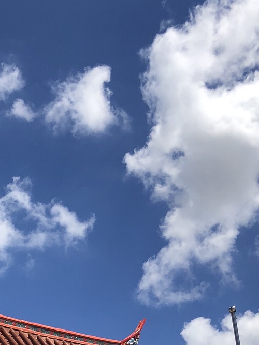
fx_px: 838
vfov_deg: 22.2
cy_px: 360
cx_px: 1
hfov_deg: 17.2
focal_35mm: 84
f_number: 1.8
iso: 20
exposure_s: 1/2404
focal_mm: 4
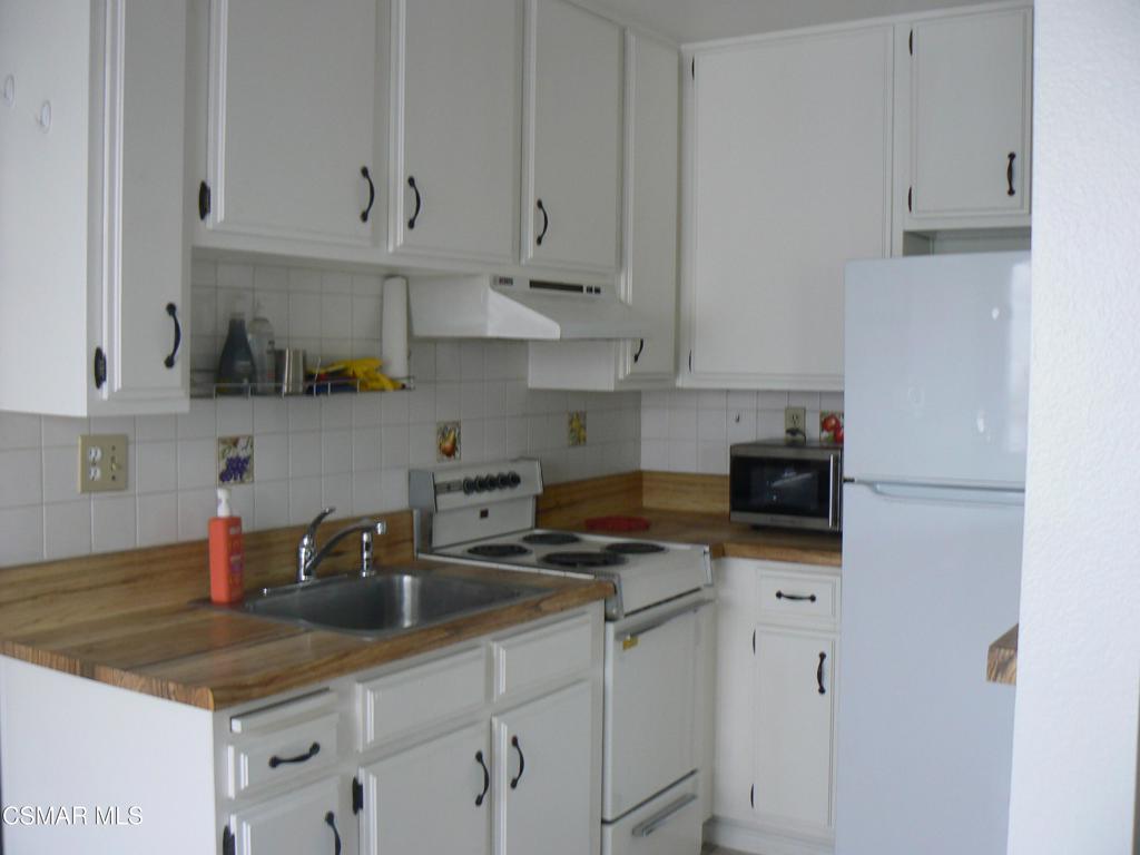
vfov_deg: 39.7
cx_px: 570
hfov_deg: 51.4
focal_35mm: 36
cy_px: 428
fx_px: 1186
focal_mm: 6
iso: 100
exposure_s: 1/20
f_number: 2.8
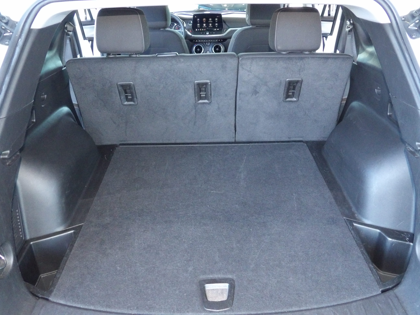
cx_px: 210
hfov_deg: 63.4
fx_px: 340
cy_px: 158
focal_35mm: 28
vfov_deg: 49.7
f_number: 3.4
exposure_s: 1/33
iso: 800
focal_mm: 5
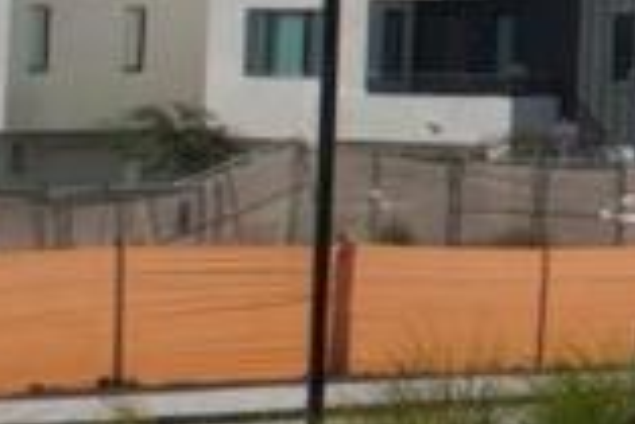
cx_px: 1662
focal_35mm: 313
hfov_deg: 6.2
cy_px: -468
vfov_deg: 4.3
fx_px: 5526
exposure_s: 1/250
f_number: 8
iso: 100
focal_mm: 32
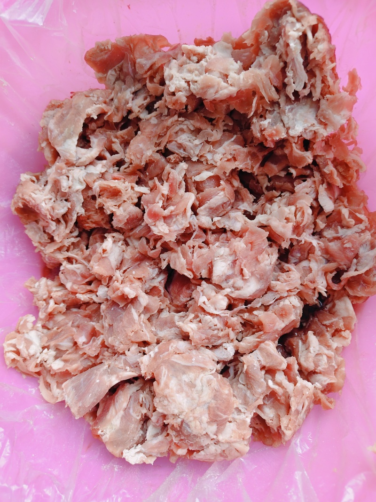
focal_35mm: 23
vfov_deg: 73.9
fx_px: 333
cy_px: 251
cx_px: 188
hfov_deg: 58.9
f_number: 1.88
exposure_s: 1/100
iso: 73
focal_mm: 5.56
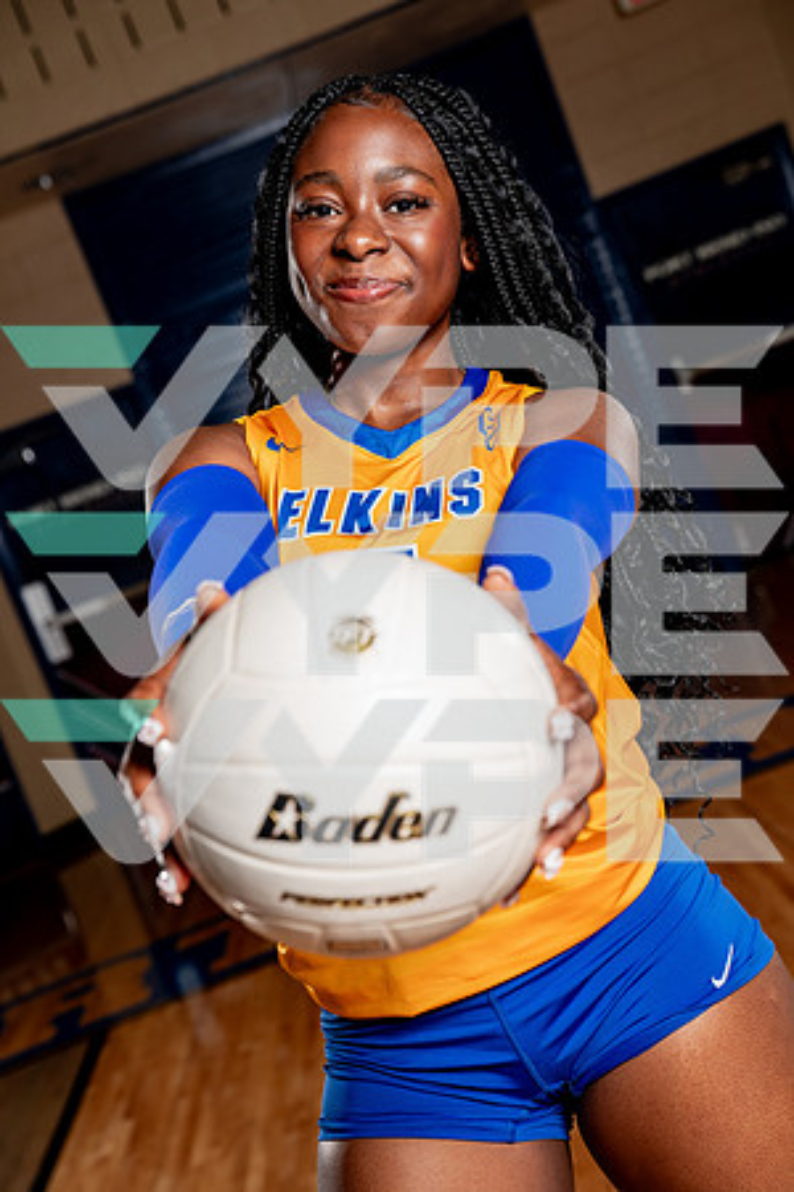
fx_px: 2051
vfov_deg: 32.4
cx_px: 397
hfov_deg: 21.9
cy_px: 596
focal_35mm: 62
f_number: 5.6
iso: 200
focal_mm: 62
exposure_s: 1/250
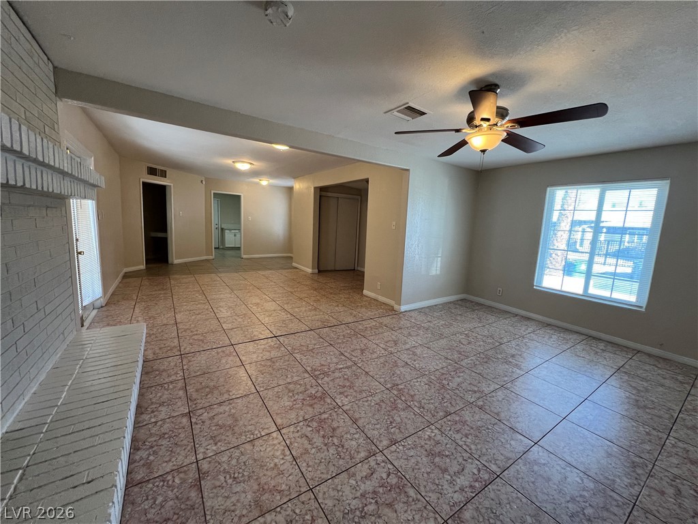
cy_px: 262
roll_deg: -3.2
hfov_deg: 106.2
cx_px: 349
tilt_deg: -7.7
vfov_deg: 89.9
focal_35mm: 13
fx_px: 262
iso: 160
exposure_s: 1/99
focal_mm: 1.57
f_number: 1.8
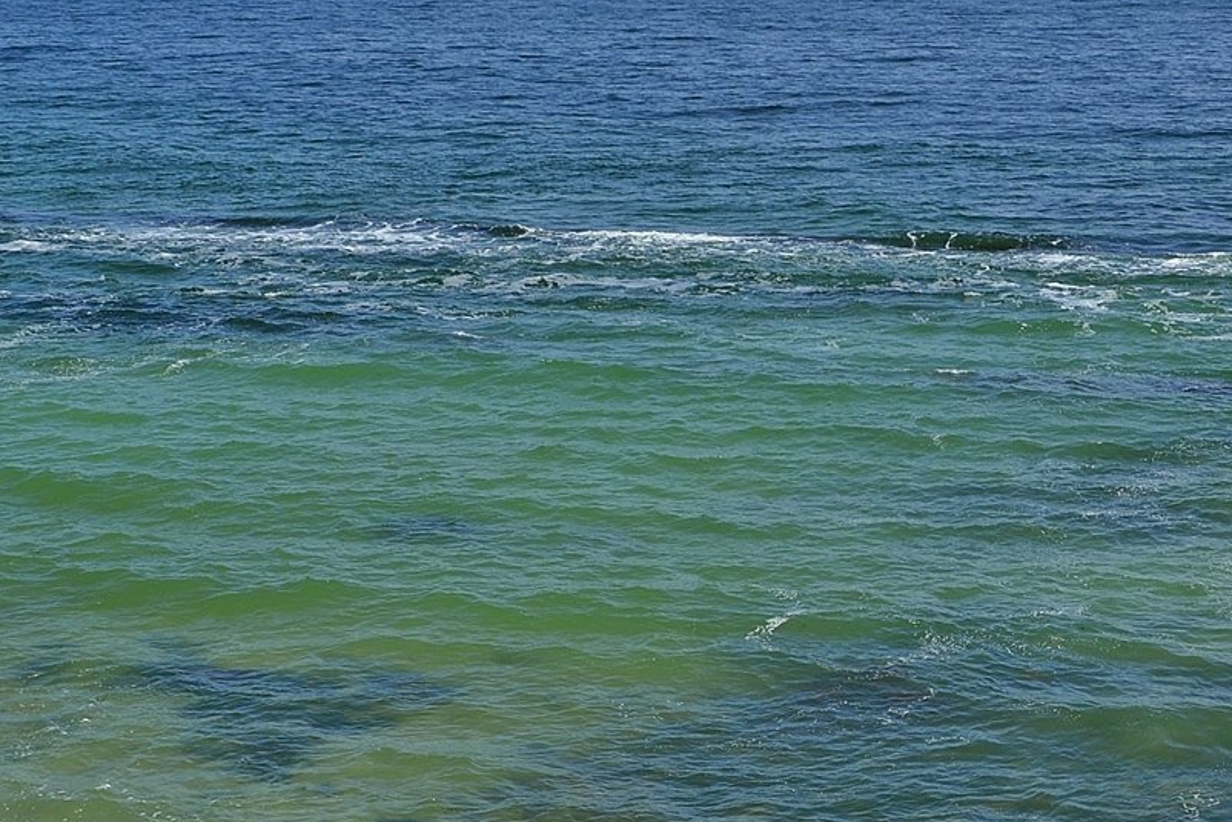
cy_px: 544
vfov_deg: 17.2
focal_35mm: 79
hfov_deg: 25.5
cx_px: 873
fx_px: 2704
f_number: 8
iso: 100
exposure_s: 1/320
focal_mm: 22
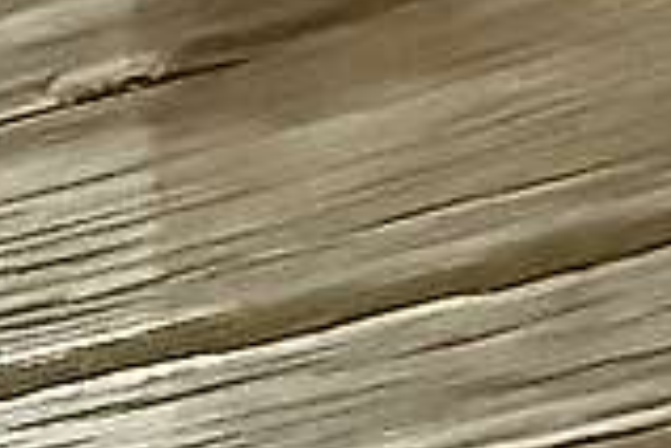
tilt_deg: +2.8
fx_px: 2050
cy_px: 1872
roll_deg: +3.4
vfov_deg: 7.6
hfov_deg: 12.5
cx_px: -1127
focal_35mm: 110
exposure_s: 1/60
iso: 1250
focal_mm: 2.22
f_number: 2.2
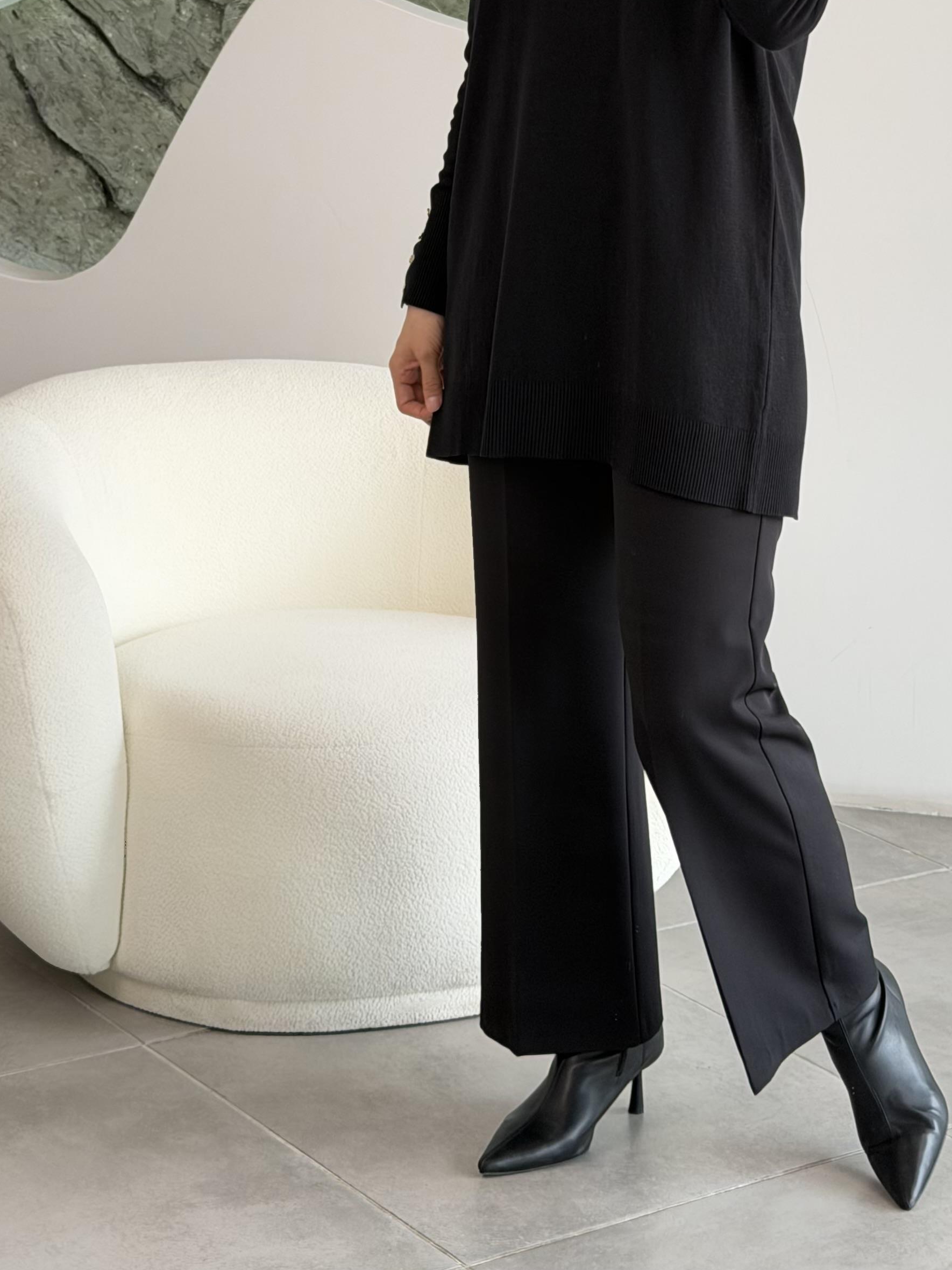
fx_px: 3007
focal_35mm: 82
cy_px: 192
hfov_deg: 18.0
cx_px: 612
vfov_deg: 23.4
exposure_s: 1/179
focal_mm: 6.76
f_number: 1.78
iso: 50
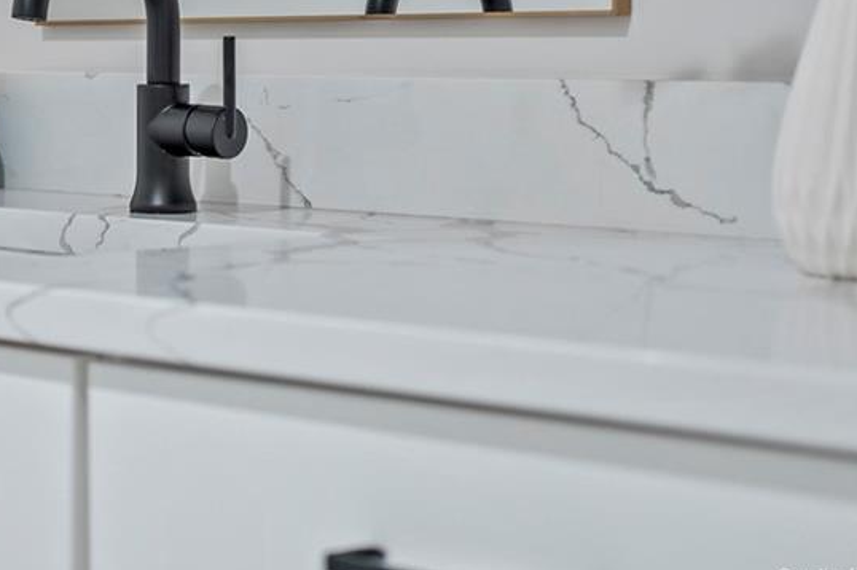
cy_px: 49
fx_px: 2355
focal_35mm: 99
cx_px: 134
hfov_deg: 20.3
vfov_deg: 13.7
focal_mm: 35
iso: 400
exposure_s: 1/15
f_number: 2.5
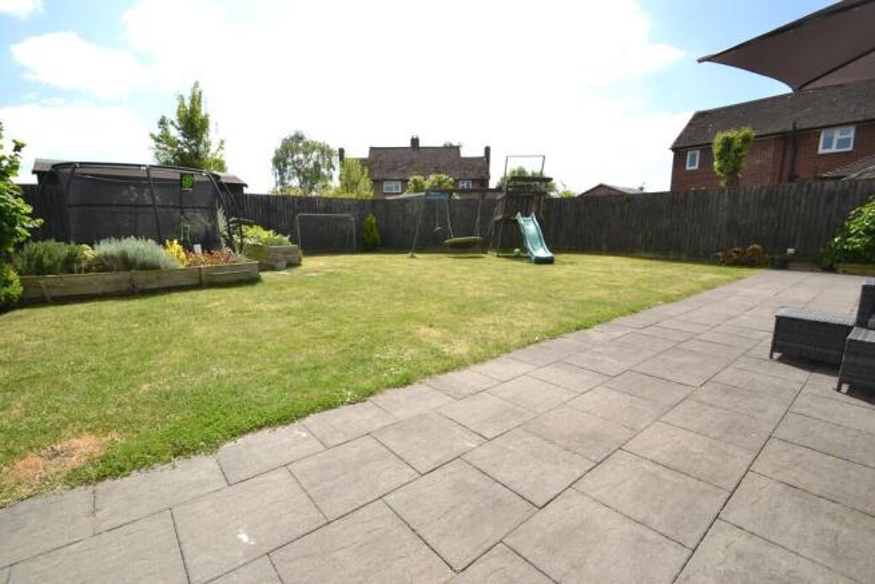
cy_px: 292
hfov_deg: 100.4
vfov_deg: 77.4
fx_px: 365
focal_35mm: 15
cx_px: 438
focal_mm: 10
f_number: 10
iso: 100
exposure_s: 1/200
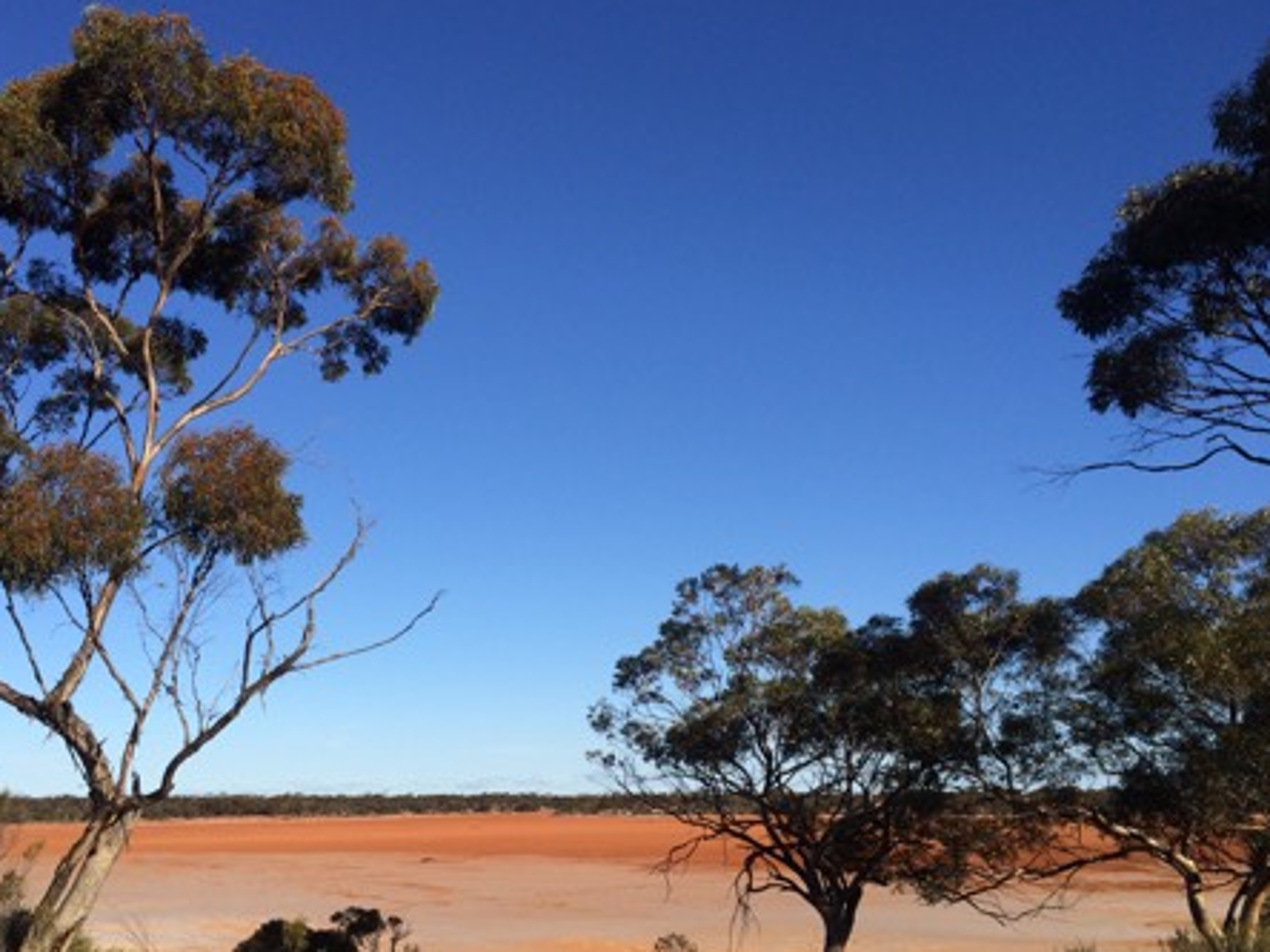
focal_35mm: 34
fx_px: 1247
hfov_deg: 53.8
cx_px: 543
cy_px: 529
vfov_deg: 41.7
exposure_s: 1/2415
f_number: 2.2
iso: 32
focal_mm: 4.15
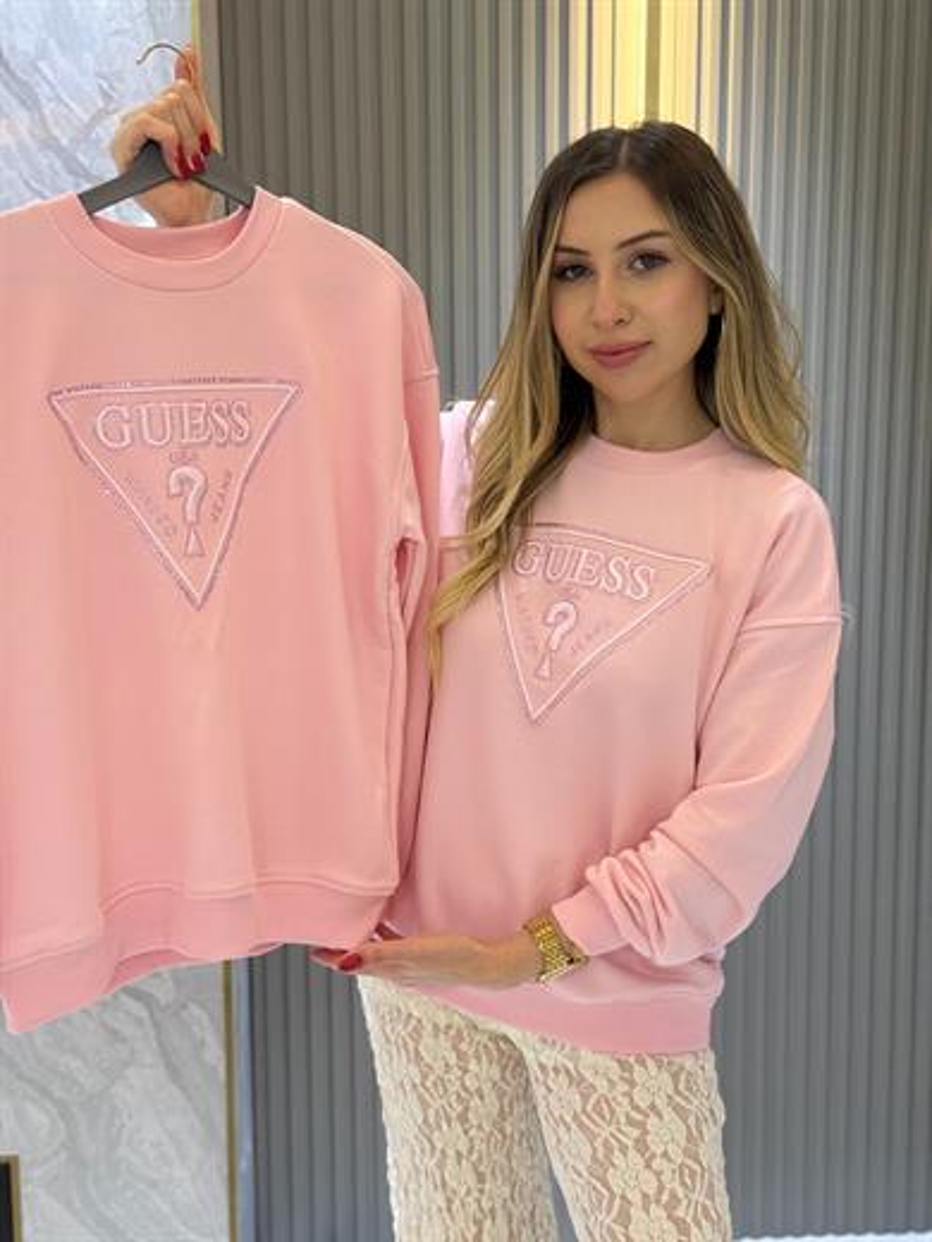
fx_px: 1723
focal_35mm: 48
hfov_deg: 30.3
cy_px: 621
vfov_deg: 39.7
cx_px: 466
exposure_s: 1/100
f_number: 1.78
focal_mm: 6.76
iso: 250
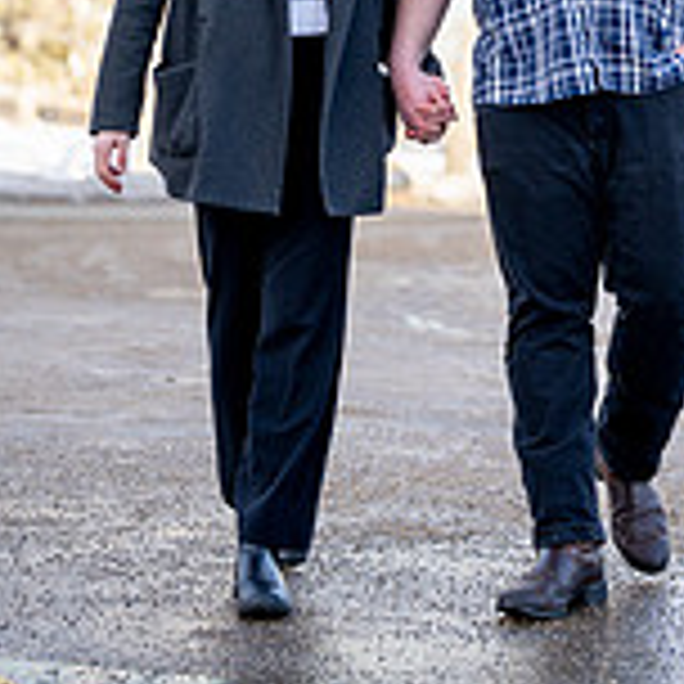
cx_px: 418
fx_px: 2817
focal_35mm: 126
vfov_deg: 13.5
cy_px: -135
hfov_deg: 13.8
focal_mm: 50
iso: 400
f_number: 1.8
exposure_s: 1/6400
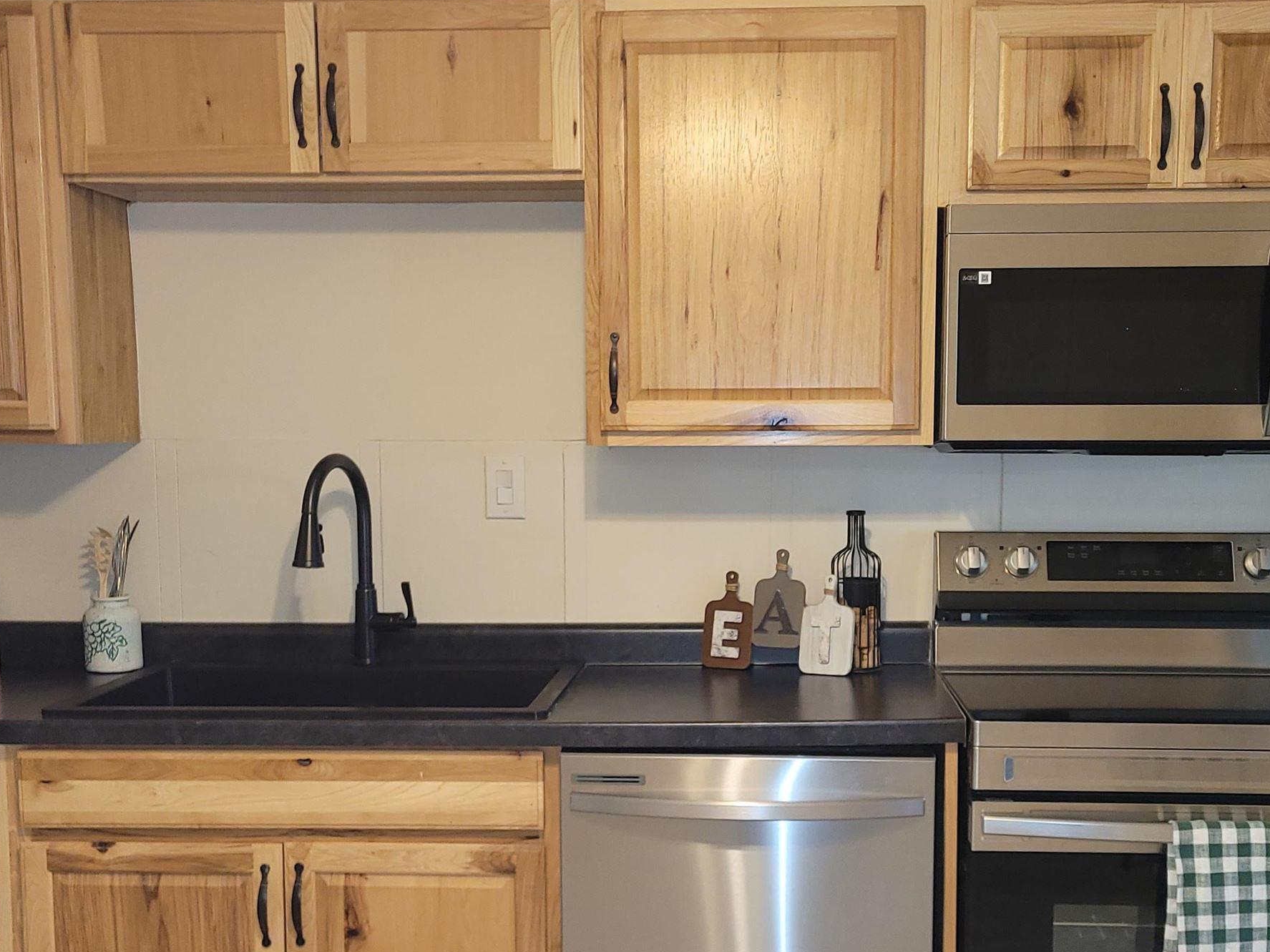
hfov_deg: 42.0
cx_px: 710
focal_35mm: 45
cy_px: 601
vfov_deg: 32.0
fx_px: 1651
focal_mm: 5.4
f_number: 1.8
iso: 125
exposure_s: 1/17
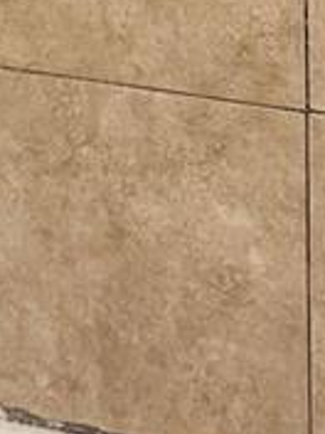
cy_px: -350
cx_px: 192
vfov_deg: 11.2
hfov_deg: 9.0
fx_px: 2053
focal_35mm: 164
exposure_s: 1/60
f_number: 1.78
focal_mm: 6.76
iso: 320
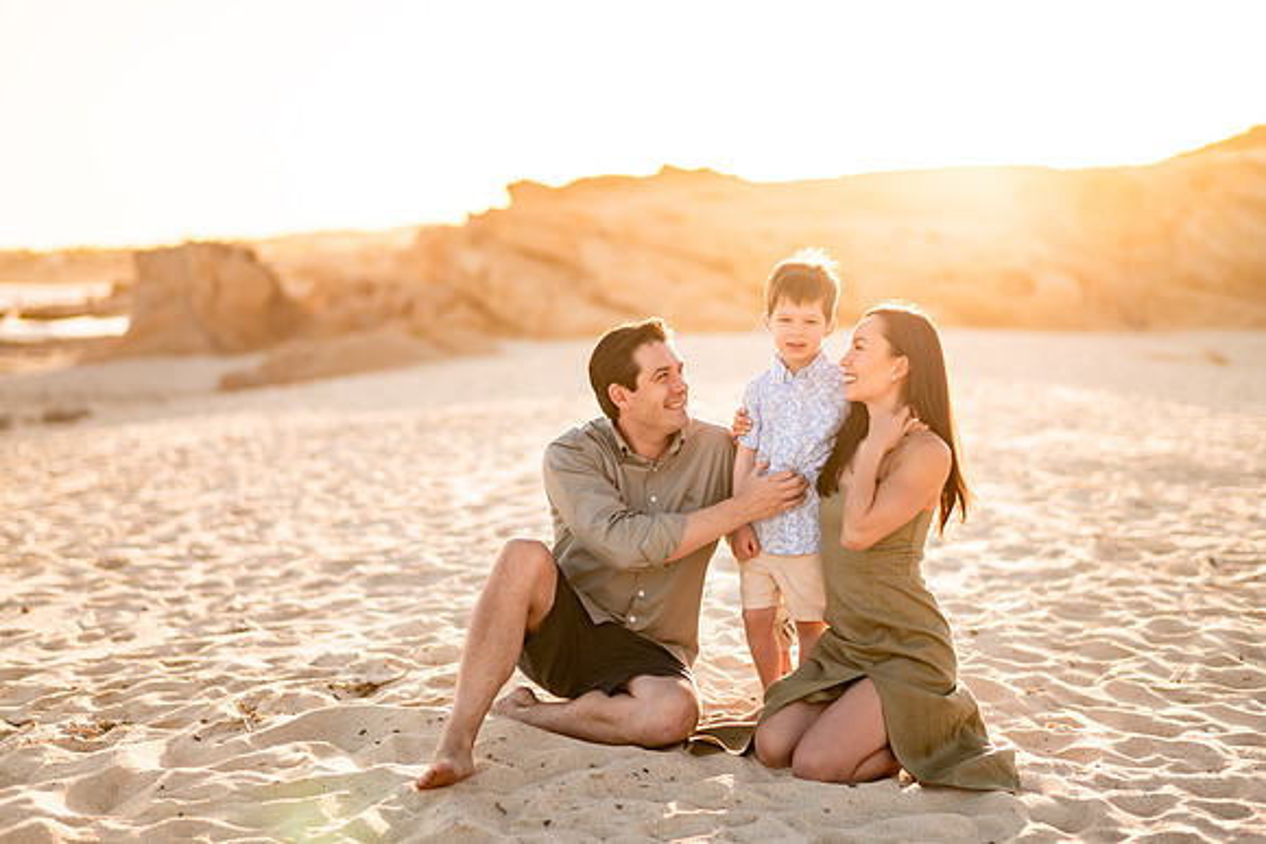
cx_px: 633
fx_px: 2040
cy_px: 422
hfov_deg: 34.5
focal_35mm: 58
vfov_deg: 23.4
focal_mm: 58
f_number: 1.8
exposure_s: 1/3200
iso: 100
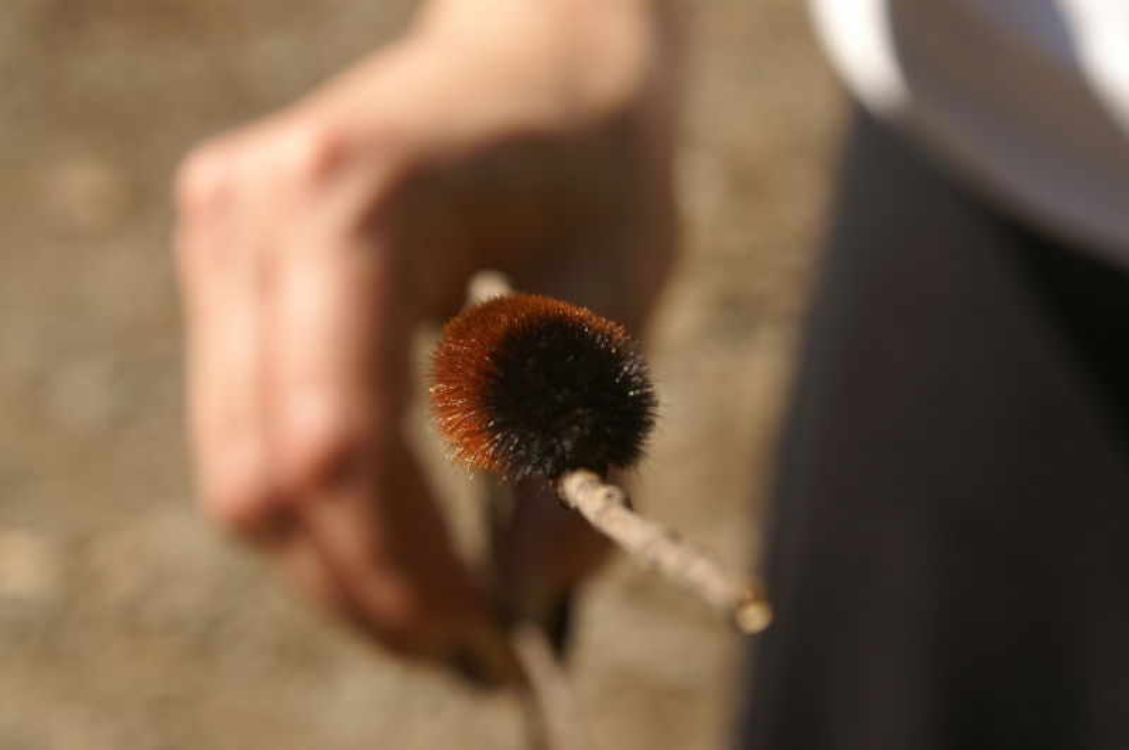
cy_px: 375
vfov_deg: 13.0
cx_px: 564
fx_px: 3289
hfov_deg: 19.5
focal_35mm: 105
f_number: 11
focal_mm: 70
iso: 100
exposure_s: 1/90
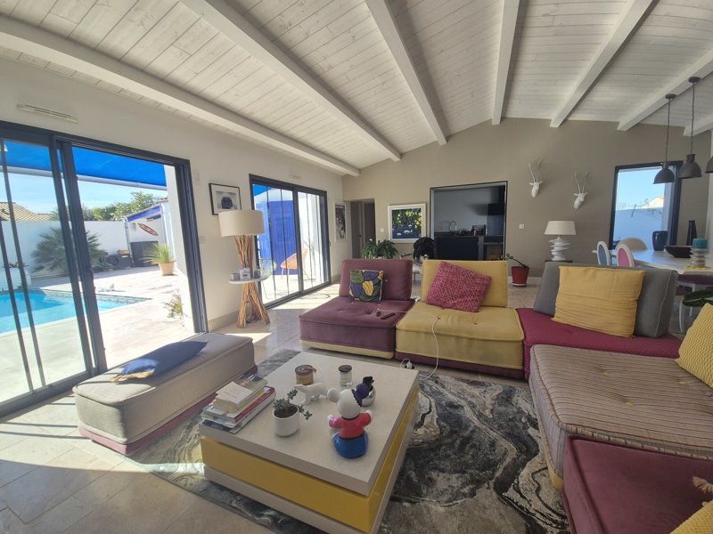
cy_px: 267
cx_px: 356
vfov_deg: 89.9
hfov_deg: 106.2
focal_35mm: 13
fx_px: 268
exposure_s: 1/718
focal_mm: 2.2
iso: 80
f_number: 2.2
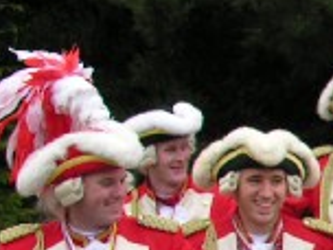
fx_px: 1770
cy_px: 353
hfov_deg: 9.6
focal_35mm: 184
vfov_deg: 7.9
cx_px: 784
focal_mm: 8.9
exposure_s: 1/68.6
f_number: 4
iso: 50
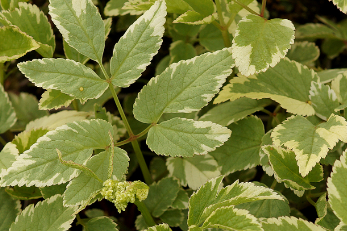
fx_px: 2844
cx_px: 275
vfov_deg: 4.7
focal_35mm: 295
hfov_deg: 7.0
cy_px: 199
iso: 160
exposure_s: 1/160
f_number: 5.6
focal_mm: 100
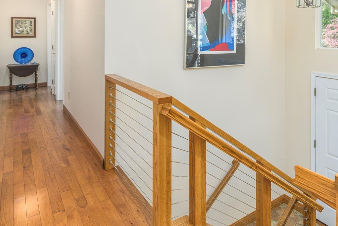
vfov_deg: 43.4
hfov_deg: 63.6
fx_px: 263
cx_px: 229
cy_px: 34
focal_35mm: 28
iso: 320
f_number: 8
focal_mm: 14
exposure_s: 1/160
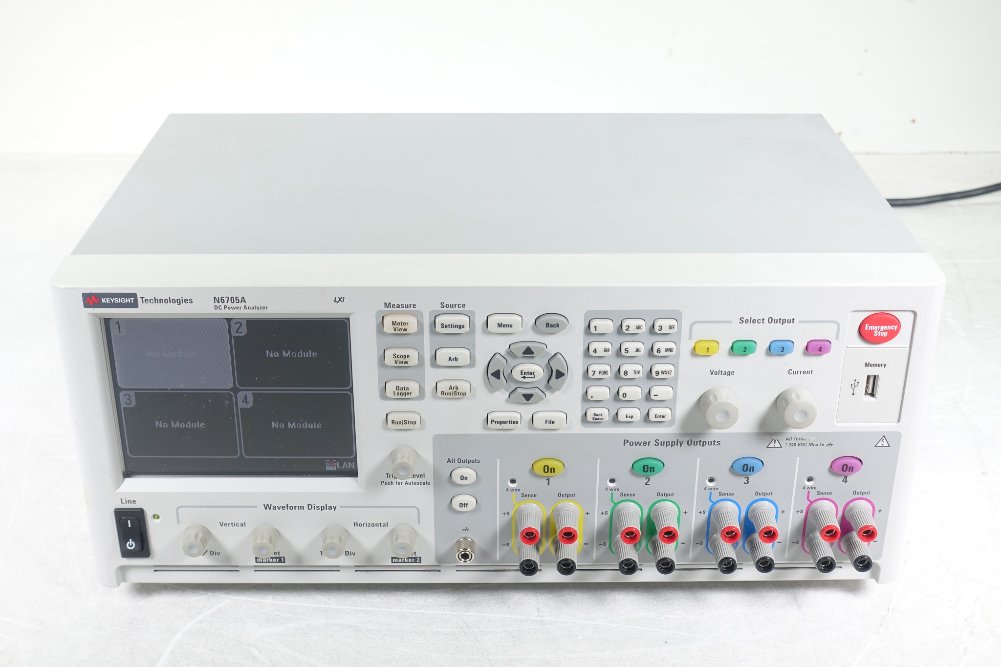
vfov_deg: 27.0
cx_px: 500
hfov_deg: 39.6
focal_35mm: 50
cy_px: 334
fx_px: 1390
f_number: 4.5
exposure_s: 1/80
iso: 125
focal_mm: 18.51
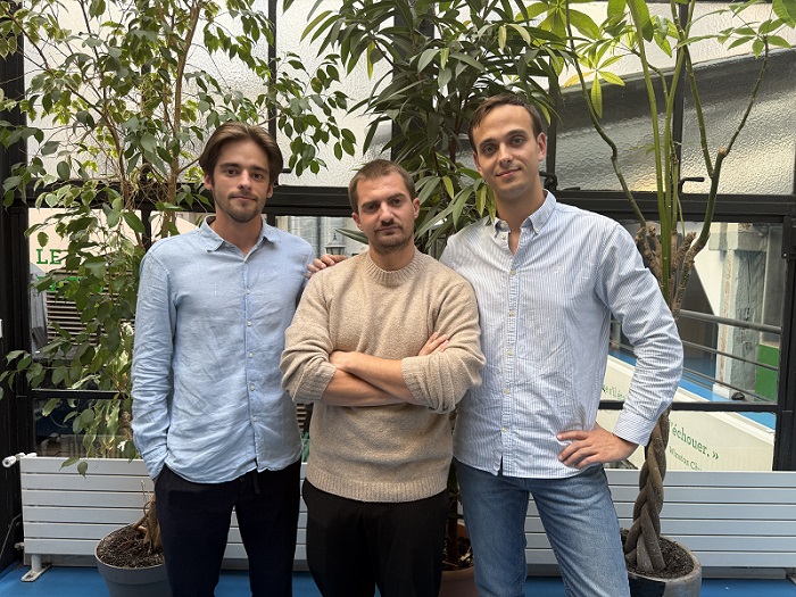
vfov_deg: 56.8
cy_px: 298
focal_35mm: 24
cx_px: 398
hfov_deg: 71.6
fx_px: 552
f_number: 1.78
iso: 64
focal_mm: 6.76
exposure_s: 1/121
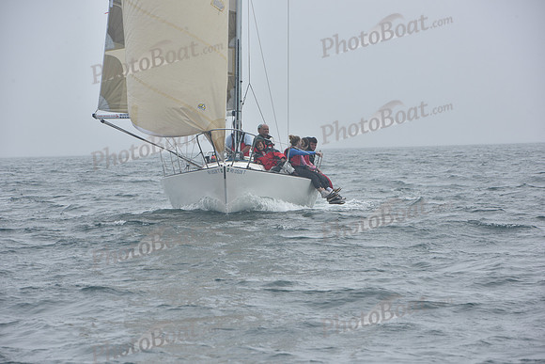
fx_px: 3028
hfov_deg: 10.3
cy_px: 182
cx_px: 272
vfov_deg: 6.9
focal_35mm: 200
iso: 250
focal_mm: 200
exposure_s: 1/800
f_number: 11
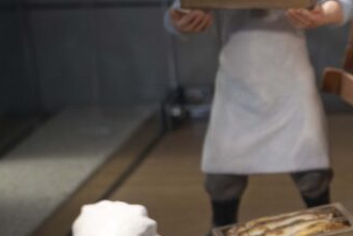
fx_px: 1334
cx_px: 540
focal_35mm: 136
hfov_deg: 14.1
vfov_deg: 10.1
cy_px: 152
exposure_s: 1/160
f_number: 5.6
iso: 1000
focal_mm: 44
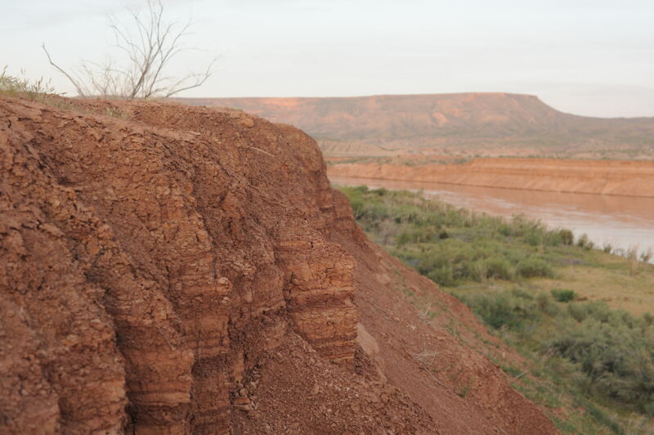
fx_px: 908
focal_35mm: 50
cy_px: 218
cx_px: 327
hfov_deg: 39.6
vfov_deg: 26.9
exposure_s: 1/50
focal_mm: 50
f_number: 6.3
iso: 400
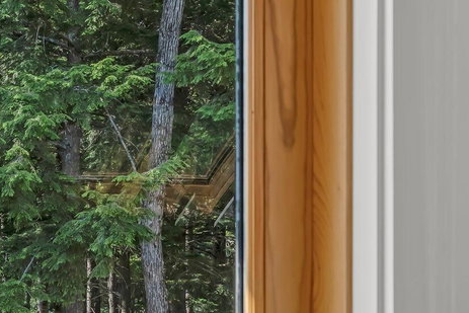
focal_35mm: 87
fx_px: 1134
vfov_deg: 15.6
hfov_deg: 22.4
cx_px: -10
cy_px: 276
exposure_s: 1/50
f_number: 8
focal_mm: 35
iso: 640
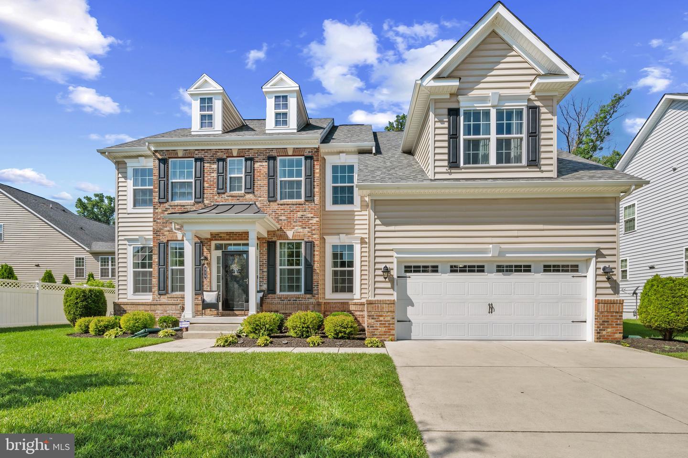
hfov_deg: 95.0
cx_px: 344
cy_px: 229
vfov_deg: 72.1
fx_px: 315
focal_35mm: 16
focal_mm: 16.5
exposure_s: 1/200
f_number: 10
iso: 320
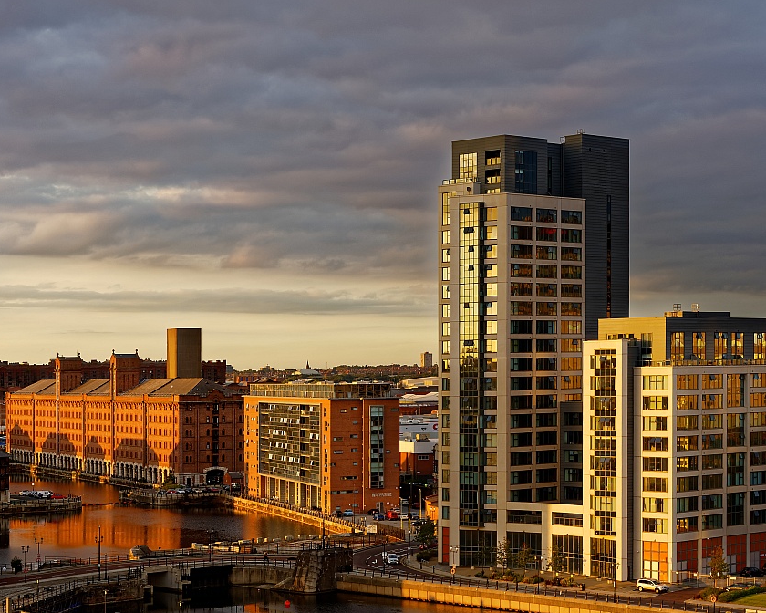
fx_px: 1814
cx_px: 352
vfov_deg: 19.2
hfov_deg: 23.8
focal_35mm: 80
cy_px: 307
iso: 200
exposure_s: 1/50
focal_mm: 70
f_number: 9
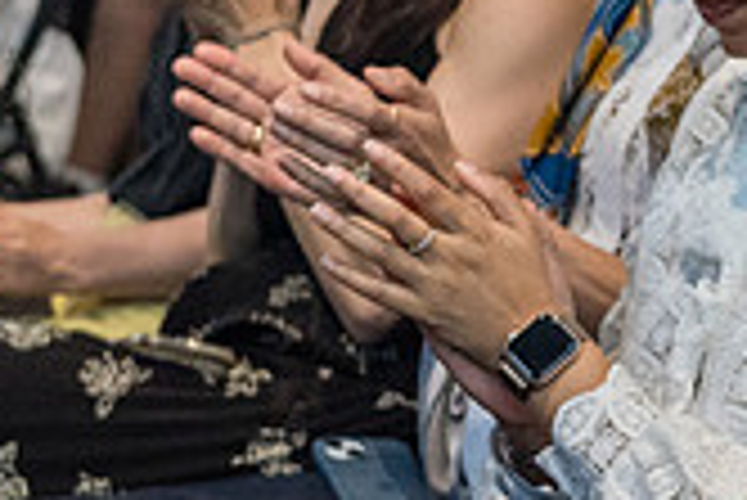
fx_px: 4361
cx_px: 878
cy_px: 124
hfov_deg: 9.7
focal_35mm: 210
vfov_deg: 6.5
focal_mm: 60
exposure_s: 1/400
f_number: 4
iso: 4000
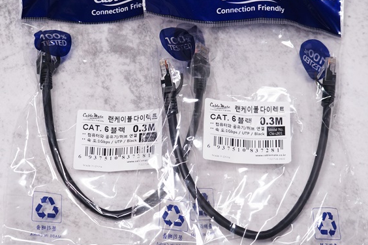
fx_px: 603
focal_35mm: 59
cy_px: 111
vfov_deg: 22.9
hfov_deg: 34.0
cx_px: 177
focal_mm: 30
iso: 400
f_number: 7.1
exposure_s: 1/125
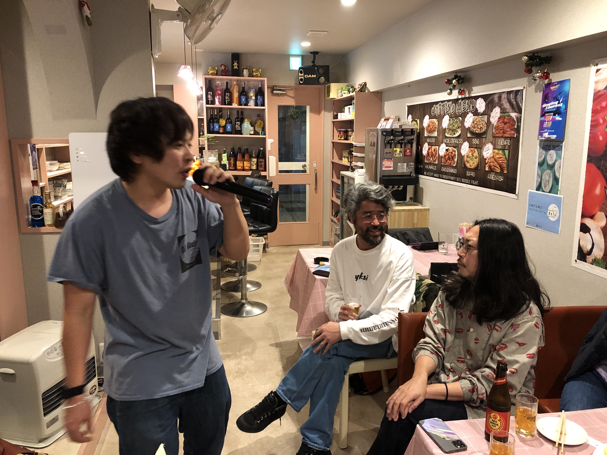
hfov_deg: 63.4
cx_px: 304
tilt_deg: -11.4
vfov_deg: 49.7
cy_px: 228
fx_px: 491
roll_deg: +0.6
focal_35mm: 28
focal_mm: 4
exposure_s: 1/40
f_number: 1.8
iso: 400
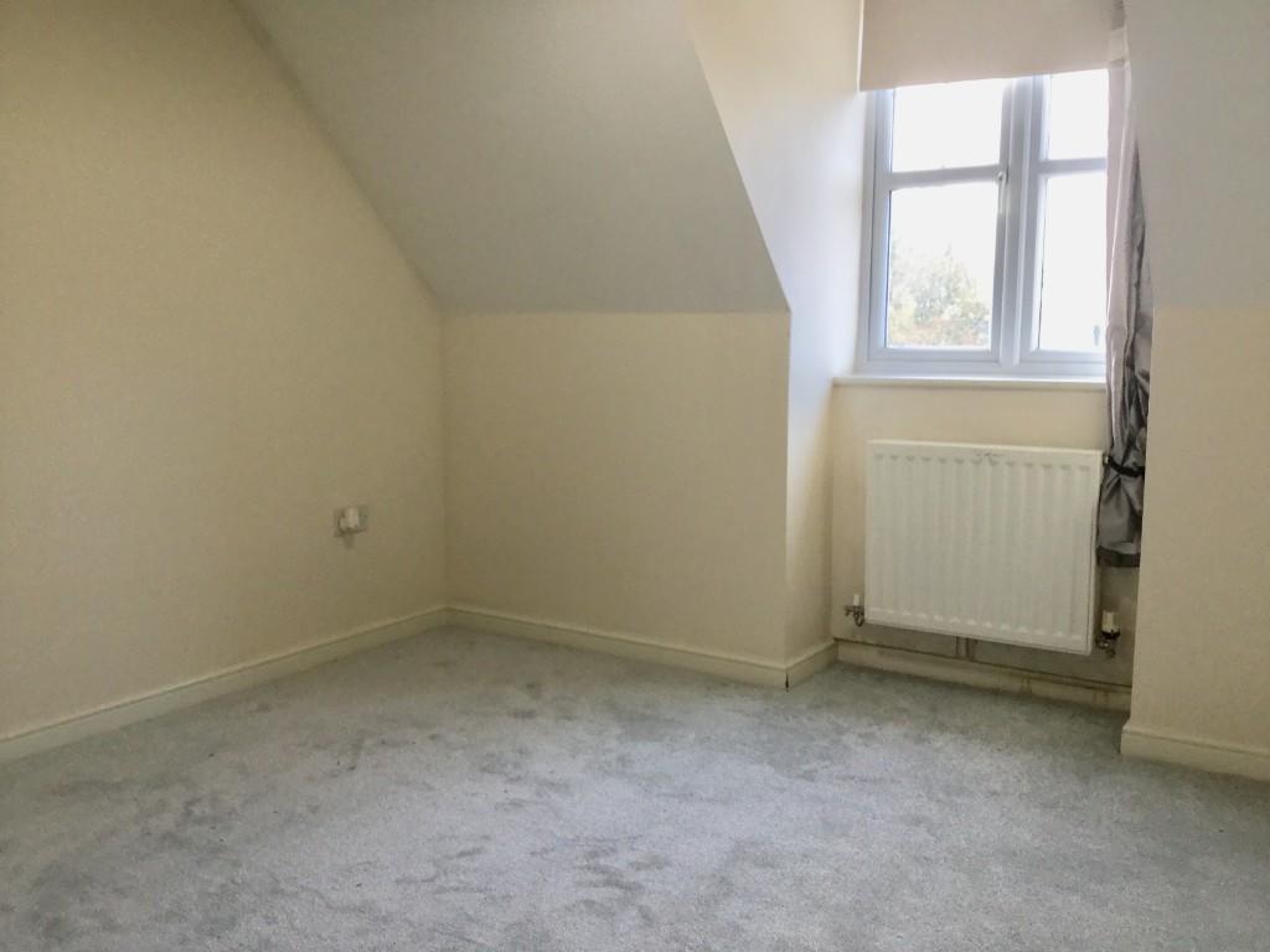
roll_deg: -1.4
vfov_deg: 45.4
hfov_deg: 58.4
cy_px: 476
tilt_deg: -6.9
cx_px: 635
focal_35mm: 31
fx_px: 1137
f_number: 2.4
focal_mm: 3.3
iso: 32
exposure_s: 1/33
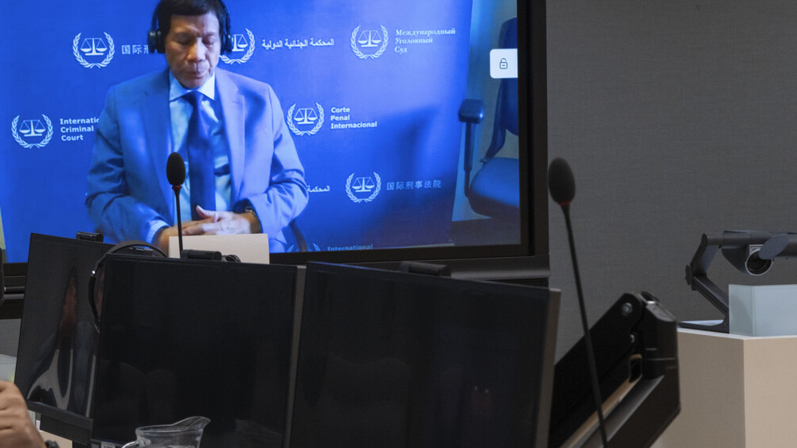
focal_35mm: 159
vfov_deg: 7.6
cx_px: 183
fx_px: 3360
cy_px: 269
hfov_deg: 13.5
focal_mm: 95
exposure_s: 1/40
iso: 1600
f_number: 11
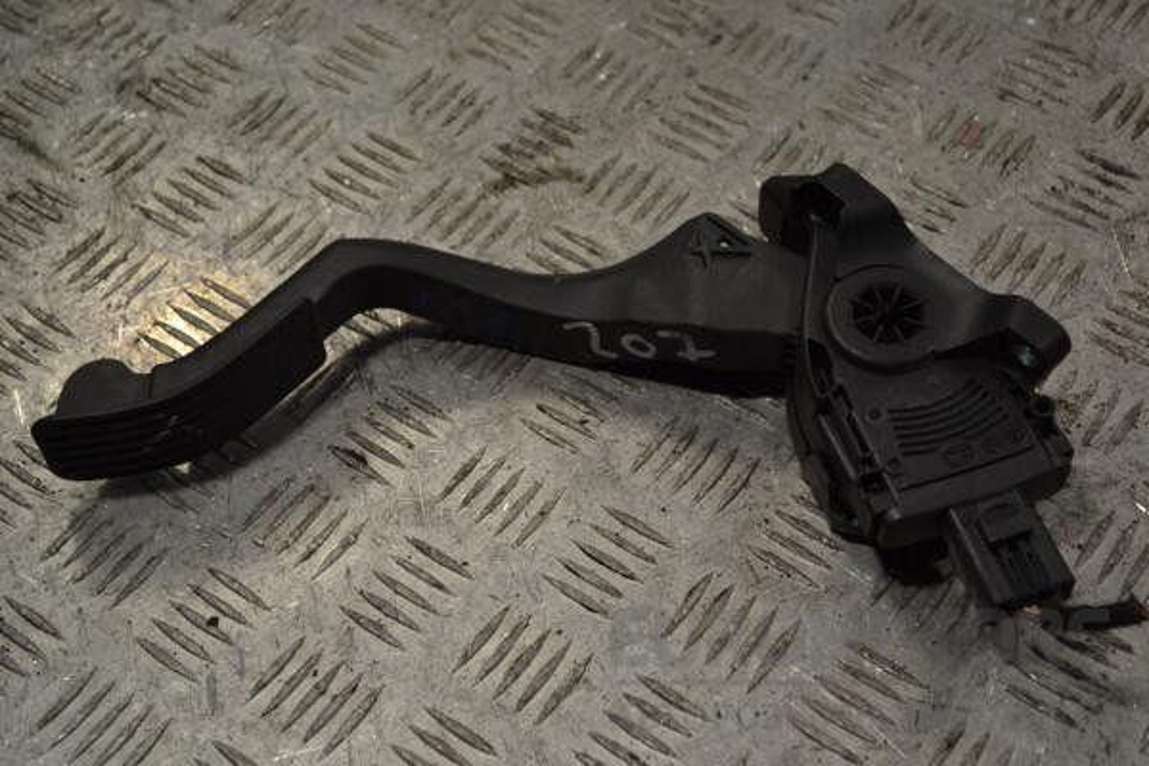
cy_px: 383
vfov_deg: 23.8
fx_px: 1819
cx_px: 574
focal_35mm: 57
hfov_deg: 35.1
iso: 220
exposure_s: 1/125
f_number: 5.6
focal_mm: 38
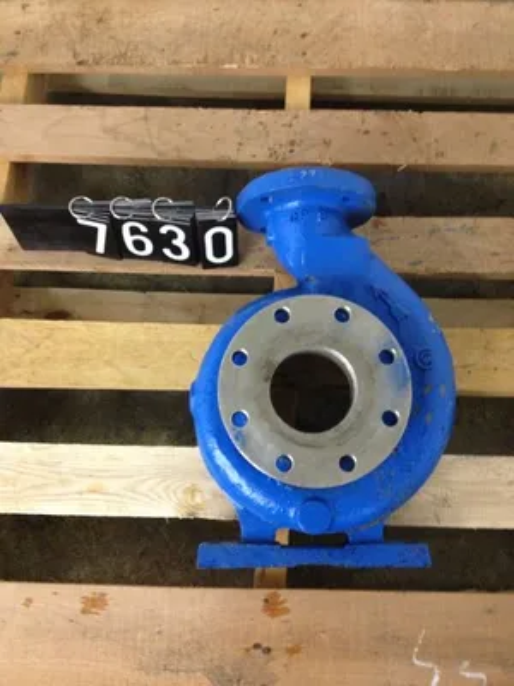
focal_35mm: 35
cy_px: 343
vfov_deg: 52.6
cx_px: 257
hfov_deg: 40.7
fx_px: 693
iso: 320
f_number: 2.4
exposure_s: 1/20
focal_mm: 4.28
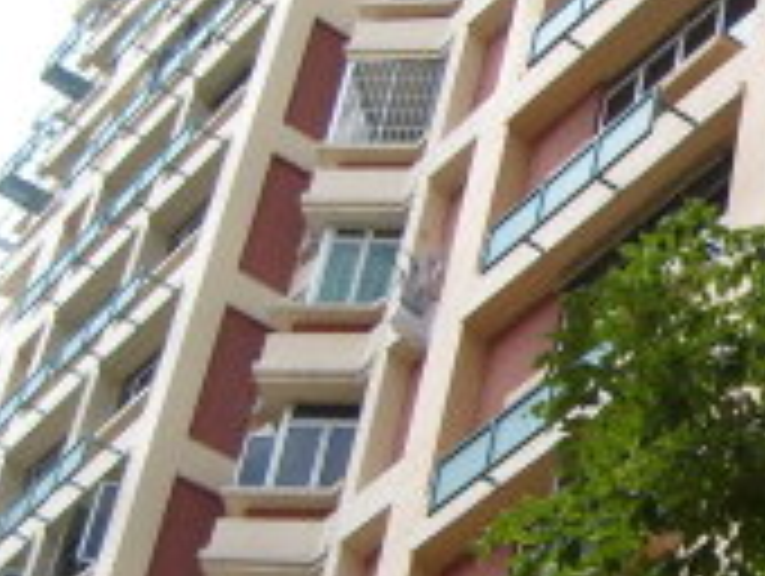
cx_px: 999
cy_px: 288
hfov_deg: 16.4
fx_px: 2501
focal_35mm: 113
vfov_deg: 13.1
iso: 80
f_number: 7.1
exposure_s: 1/125
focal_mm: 5.8
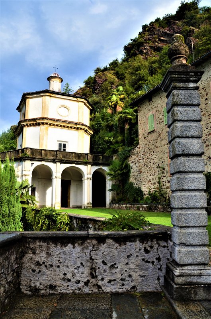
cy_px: 160
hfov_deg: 47.7
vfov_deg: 67.5
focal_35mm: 27
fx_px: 238
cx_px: 106
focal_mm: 18
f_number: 9
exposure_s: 1/125
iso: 320
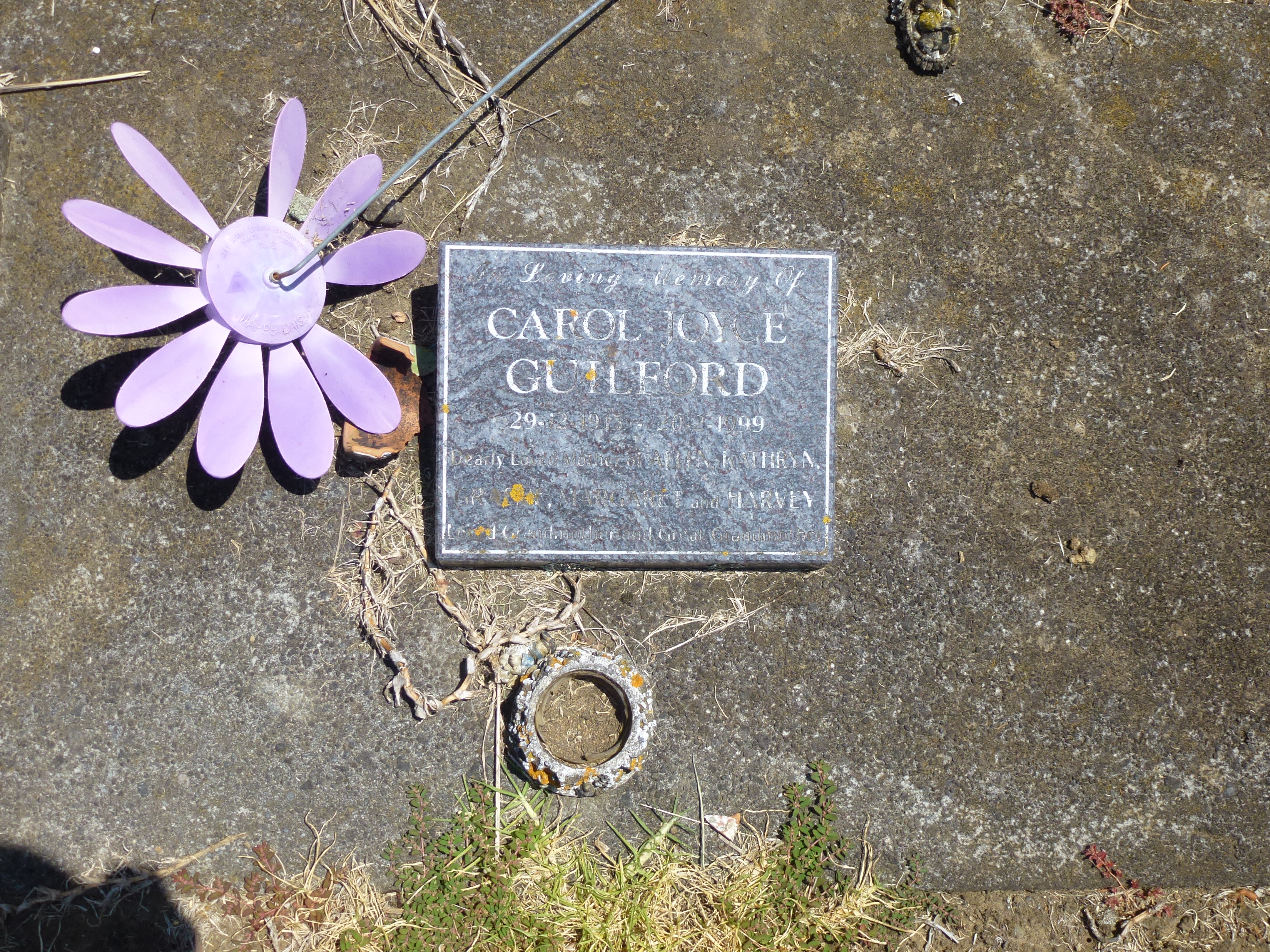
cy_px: 476
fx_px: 1394
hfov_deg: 49.0
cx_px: 635
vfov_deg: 37.7
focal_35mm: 38
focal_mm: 6.8
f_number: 3.8
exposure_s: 1/1000
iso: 100
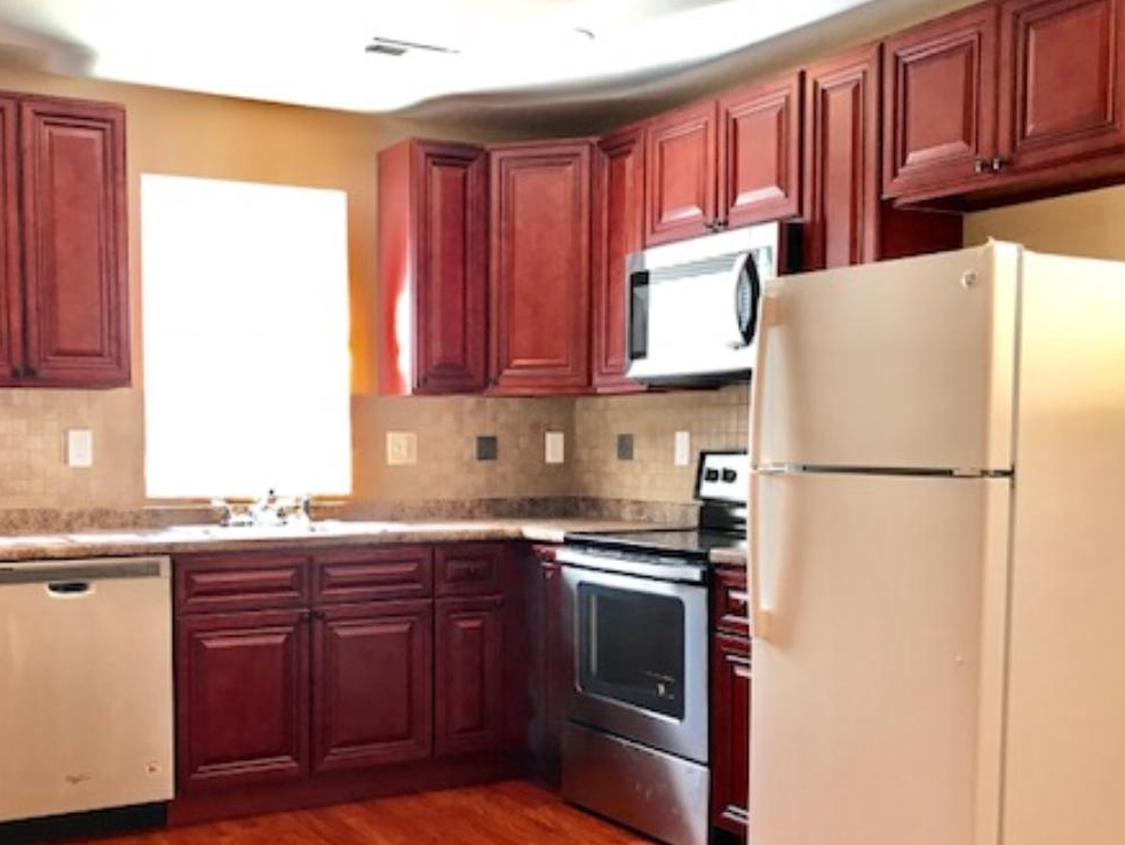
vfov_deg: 34.9
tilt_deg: -3.2
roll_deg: +0.6
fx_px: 1333
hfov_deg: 45.5
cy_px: 537
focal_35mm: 41
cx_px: 445
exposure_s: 1/24
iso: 40
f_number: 1.8
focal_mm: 3.99
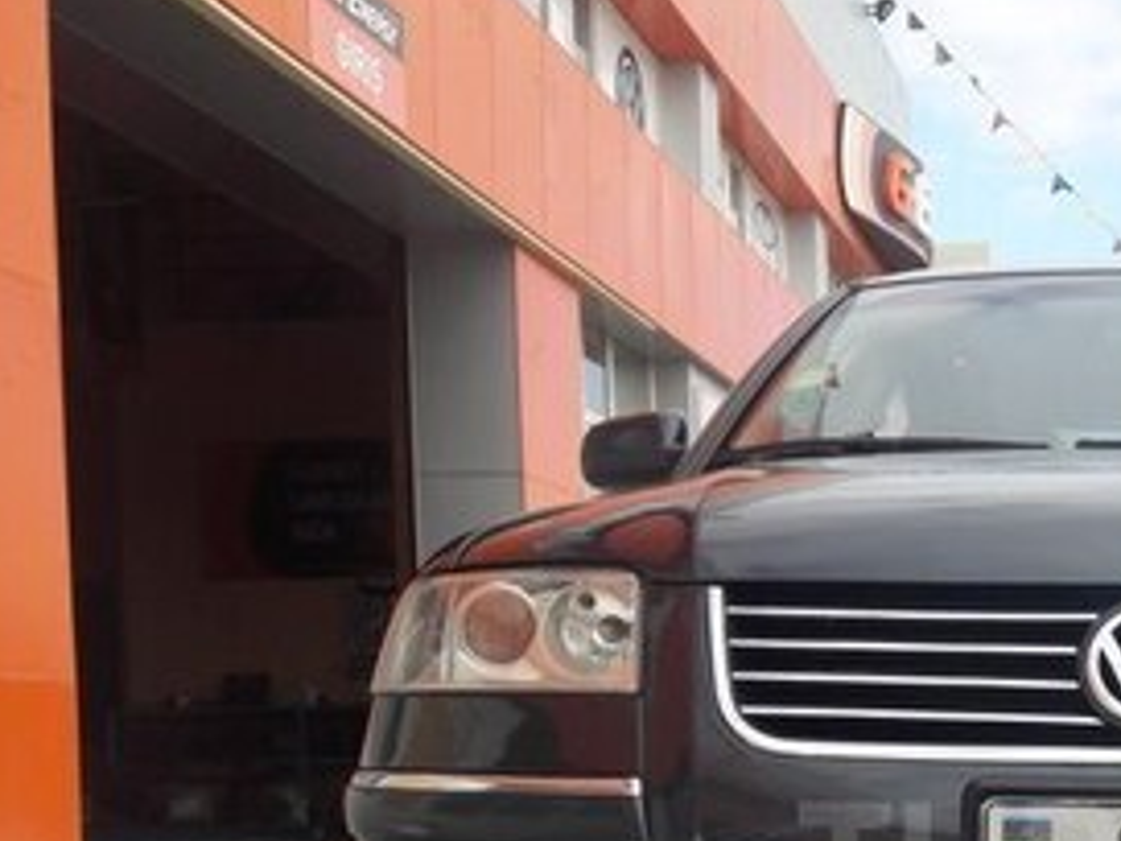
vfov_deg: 20.8
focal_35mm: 68
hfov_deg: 26.4
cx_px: 1220
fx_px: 2202
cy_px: 864
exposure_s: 1/544
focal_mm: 3.7
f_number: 1.9
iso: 40
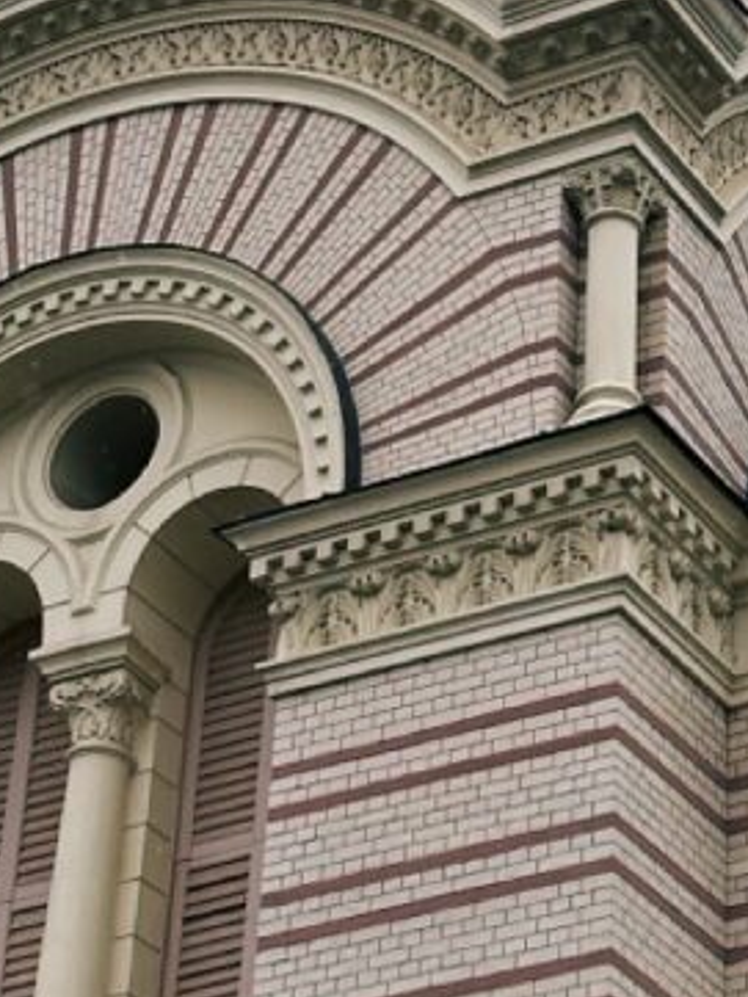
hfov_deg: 10.8
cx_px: 712
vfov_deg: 14.4
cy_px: 188
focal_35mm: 136
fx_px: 3916
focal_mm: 6.86
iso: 64
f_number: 1.78
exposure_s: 1/1565
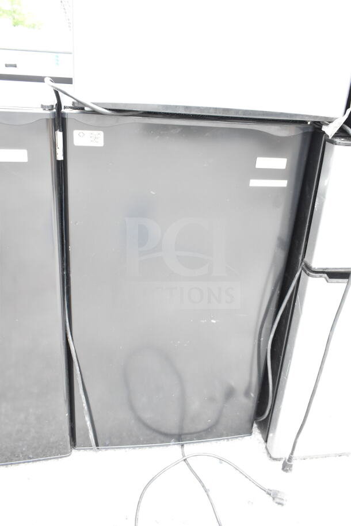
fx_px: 438
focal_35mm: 30
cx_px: 176
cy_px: 263
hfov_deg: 43.6
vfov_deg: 61.9
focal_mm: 20
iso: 1600
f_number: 6.3
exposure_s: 1/160
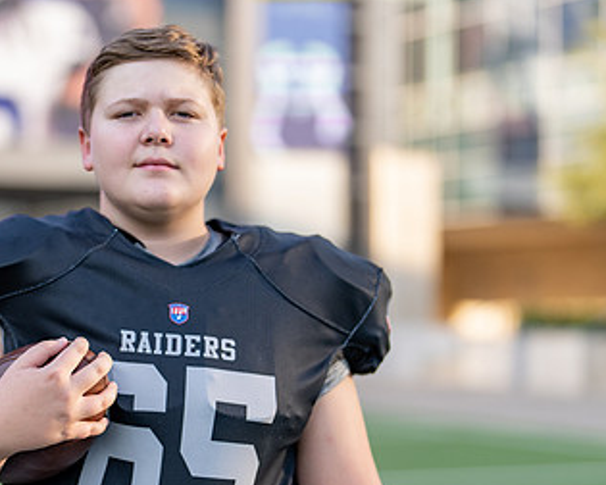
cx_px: 192
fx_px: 1847
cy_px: 313
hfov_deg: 18.6
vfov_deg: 14.9
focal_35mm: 103
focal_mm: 50
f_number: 1.2
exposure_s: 1/2500
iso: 100
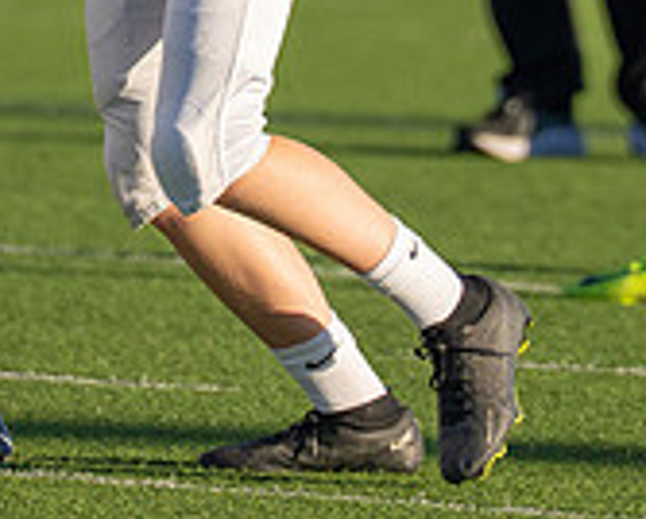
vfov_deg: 1.4
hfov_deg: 1.7
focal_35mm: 1142
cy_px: -425
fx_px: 21860
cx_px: 278
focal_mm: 200
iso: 320
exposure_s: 1/4000
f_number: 2.8
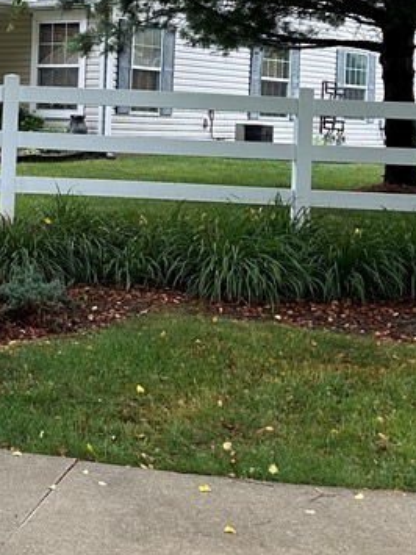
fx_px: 1202
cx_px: -39
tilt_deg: -0.8
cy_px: 133
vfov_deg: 25.7
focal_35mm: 75
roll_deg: -2.2
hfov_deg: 18.9
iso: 40
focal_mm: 5.7
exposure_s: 1/242
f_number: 1.5
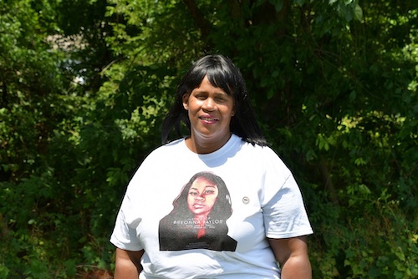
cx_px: 209
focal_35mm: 78
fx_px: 906
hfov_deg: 26.0
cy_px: 140
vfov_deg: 17.5
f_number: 8
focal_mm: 52
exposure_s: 1/250
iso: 110
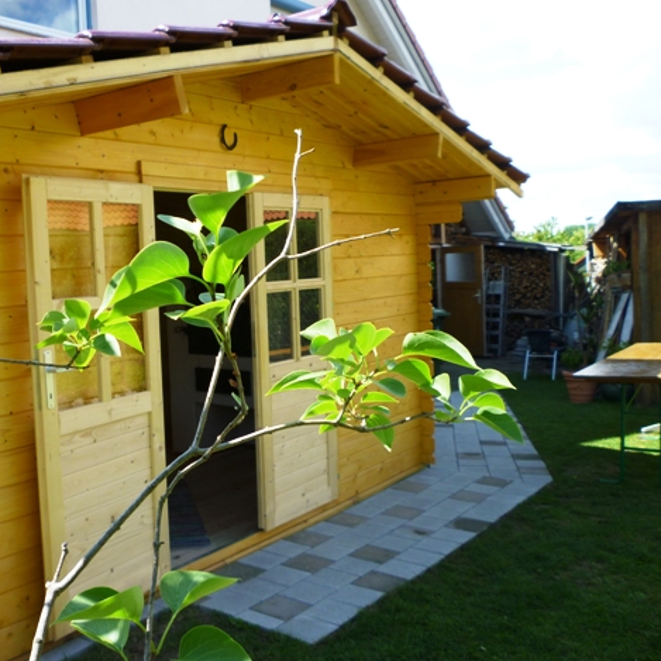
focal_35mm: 35
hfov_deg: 46.4
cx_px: 213
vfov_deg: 47.2
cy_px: 330
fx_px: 756
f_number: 3.3
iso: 80
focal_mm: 5.2
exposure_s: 1/250
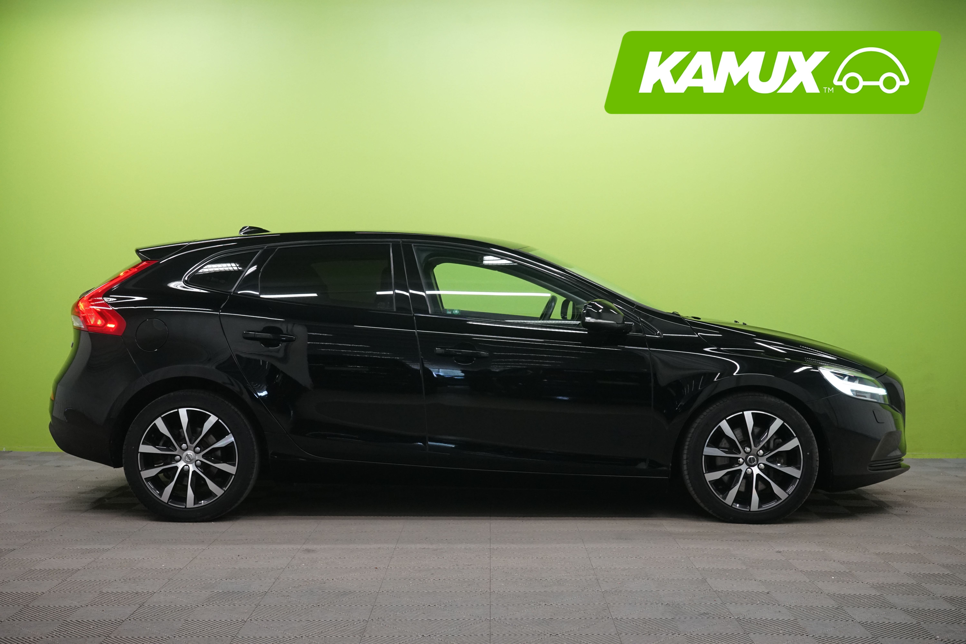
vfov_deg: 29.2
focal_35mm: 46
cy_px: 322
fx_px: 1234
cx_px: 483
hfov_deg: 42.7
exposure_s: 1/20
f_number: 9
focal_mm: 46
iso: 2000
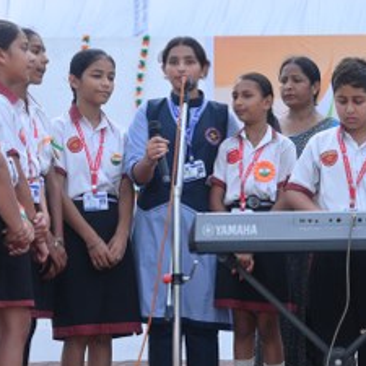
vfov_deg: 18.6
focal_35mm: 93
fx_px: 1112
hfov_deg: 18.4
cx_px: 327
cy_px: 243
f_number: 9
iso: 160
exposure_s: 1/125
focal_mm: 41
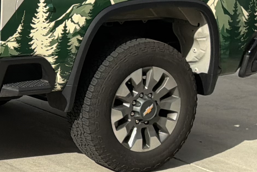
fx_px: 892
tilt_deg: -7.5
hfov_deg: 14.5
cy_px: 18
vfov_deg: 10.9
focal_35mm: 125
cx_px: -197
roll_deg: +0.4
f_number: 1.8
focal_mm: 3
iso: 25
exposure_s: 1/1577
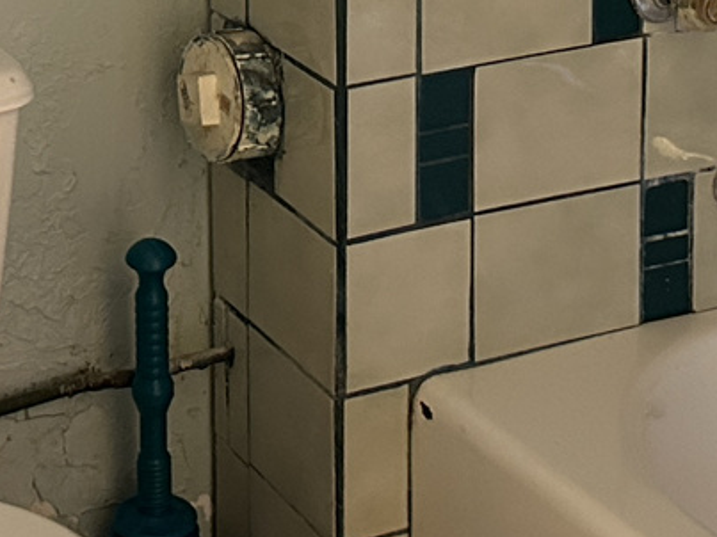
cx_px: 226
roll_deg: +0.8
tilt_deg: -9.0
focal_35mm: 122
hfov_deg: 16.1
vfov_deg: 11.5
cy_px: -313
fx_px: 2526
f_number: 1.78
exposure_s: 1/60
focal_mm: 6.86
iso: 800
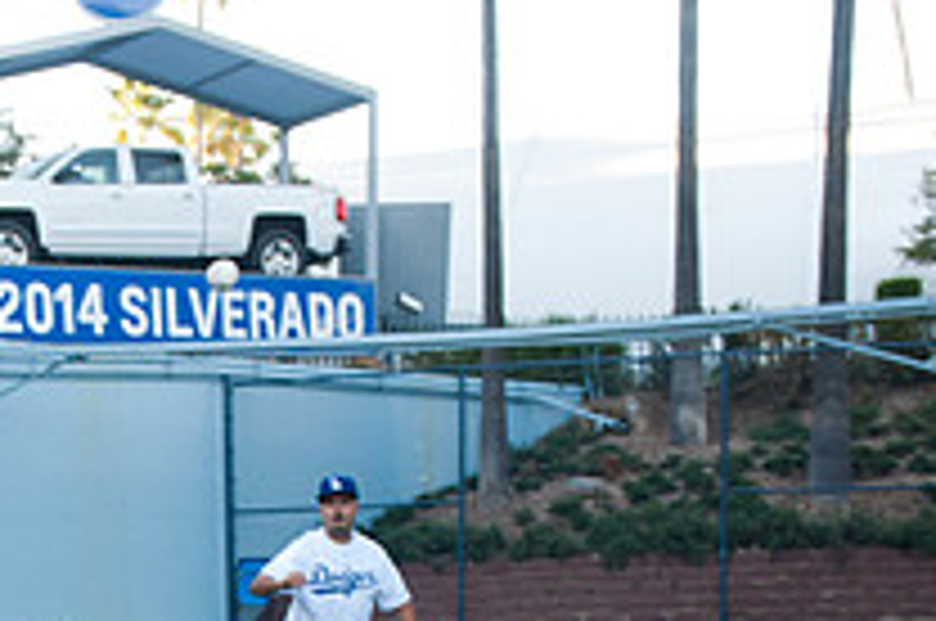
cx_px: -45
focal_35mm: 81
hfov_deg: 23.8
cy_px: 801
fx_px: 2103
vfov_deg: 16.0
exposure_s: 1/125
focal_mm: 29
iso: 250
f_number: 4.5
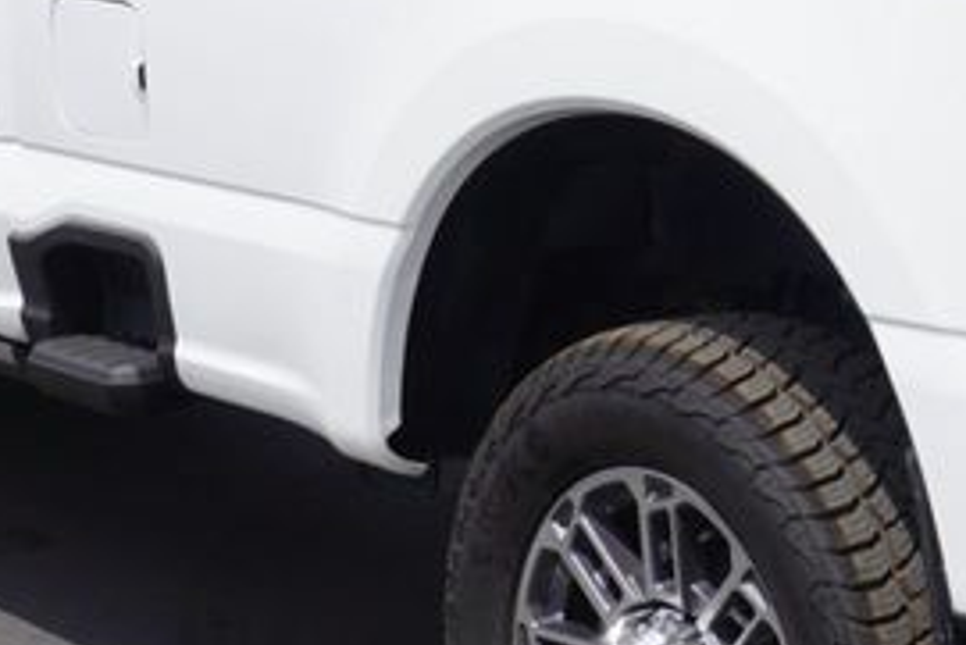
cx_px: 834
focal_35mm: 119
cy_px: 267
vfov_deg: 11.5
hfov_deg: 17.0
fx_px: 3192
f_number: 10
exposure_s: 1/160
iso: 100
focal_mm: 21
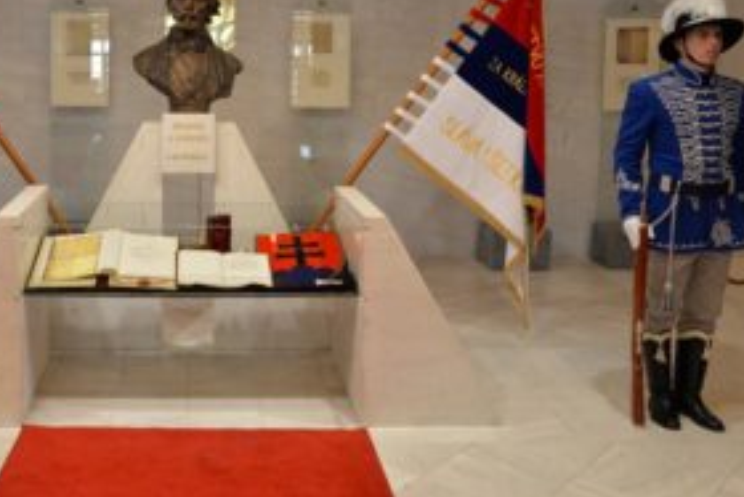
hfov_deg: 42.7
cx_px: 221
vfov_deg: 29.5
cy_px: 128
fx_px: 930
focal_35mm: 45
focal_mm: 30
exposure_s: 1/125
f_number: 8
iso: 2500
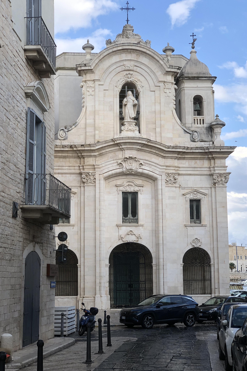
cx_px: 120
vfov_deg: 35.6
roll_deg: +1.8
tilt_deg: +8.4
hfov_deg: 24.2
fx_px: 576
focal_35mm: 56
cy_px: 190
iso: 16
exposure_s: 1/395
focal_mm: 6
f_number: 2.4
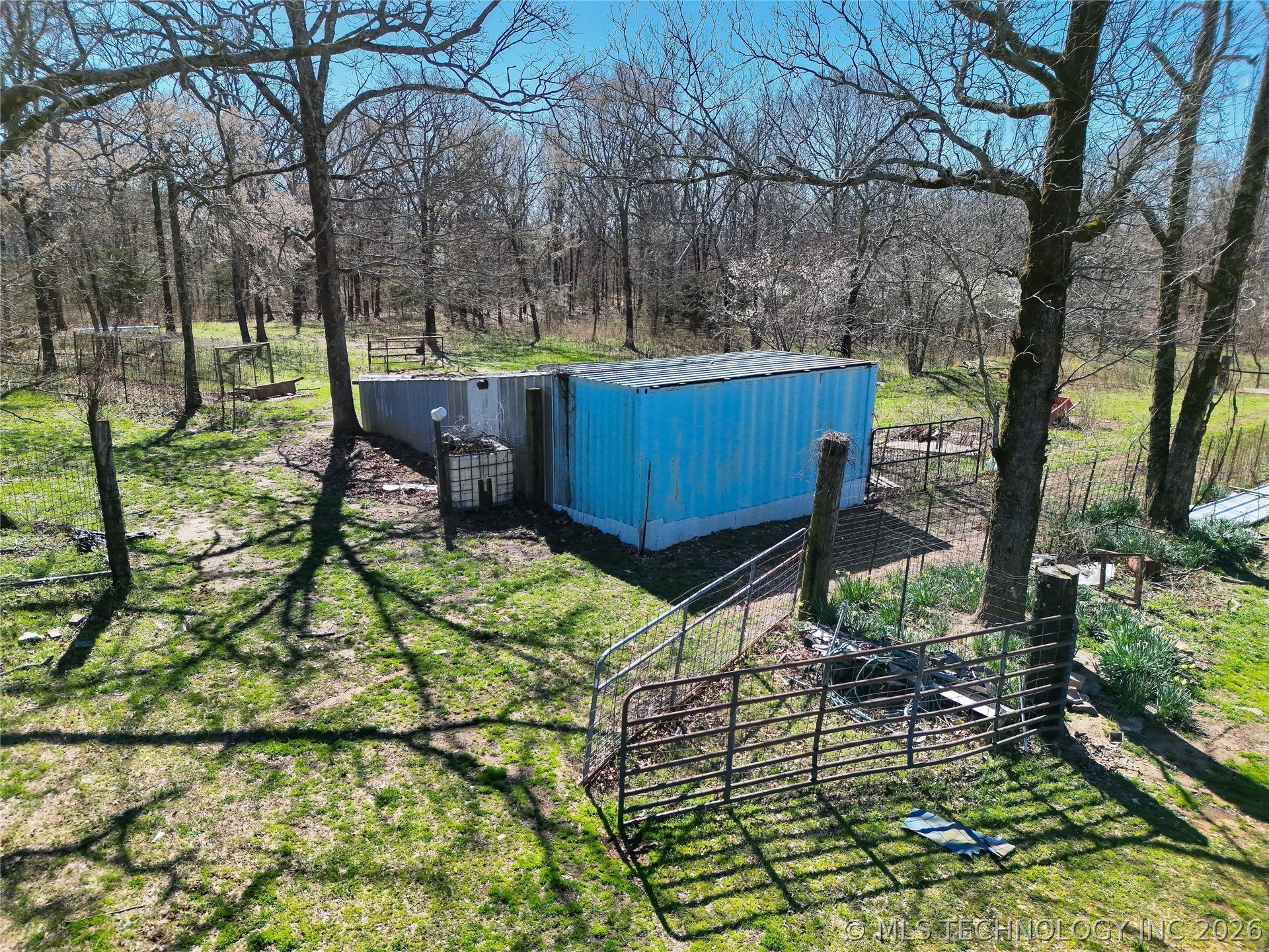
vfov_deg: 56.8
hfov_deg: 71.6
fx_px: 880
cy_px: 476
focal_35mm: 24
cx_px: 634
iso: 250
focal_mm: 6.72
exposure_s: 1/4000
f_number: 1.7
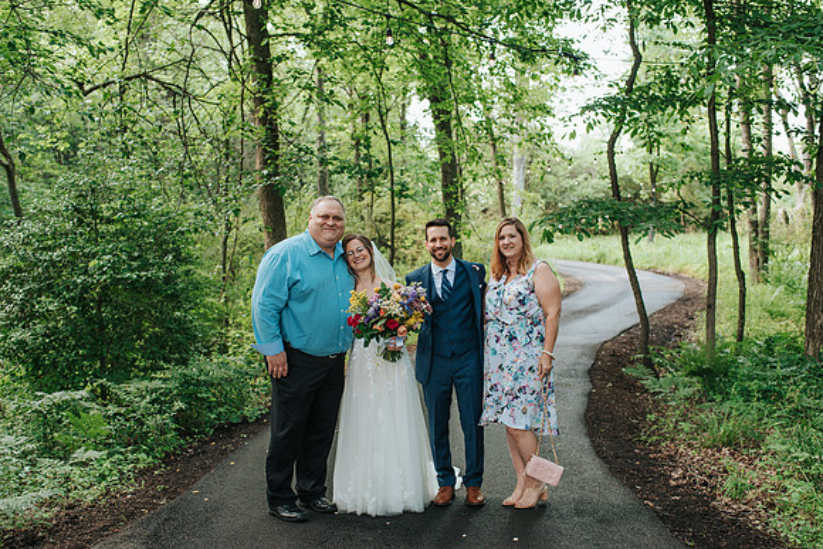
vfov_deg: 32.3
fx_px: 945
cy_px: 322
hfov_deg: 47.1
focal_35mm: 41
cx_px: 419
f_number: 3.2
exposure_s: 1/250
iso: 500
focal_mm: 35
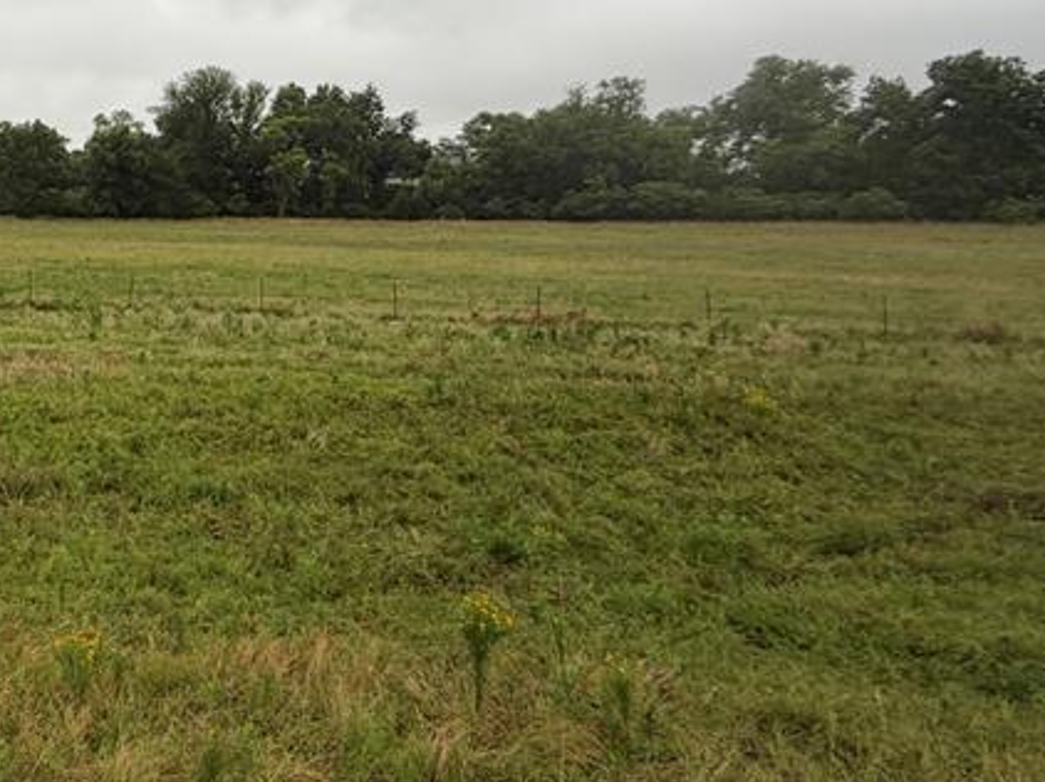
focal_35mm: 34
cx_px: -27
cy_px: 178
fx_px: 1026
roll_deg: -1.3
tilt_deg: -3.0
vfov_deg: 40.4
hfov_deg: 44.7
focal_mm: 2.22
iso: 40
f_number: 2.2
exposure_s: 1/163
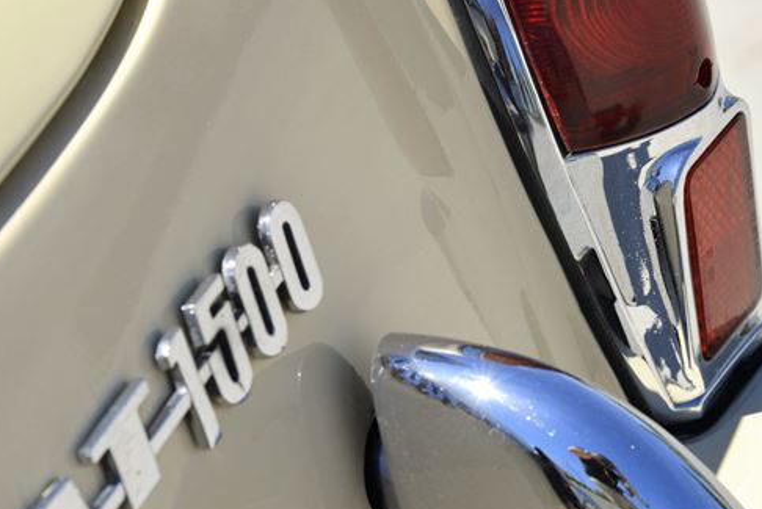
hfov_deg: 9.9
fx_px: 4385
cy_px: 219
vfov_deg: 6.6
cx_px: 464
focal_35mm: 207
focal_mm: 105
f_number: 9
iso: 100
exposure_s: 1/320
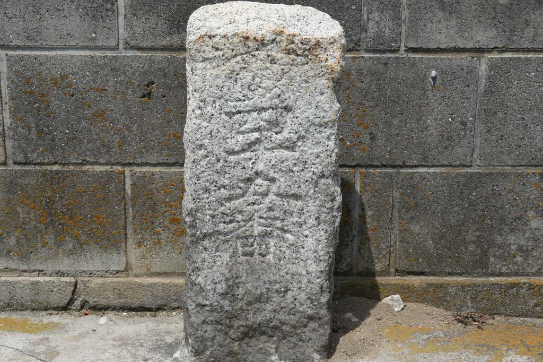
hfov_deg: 31.9
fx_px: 950
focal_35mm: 63
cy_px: 181
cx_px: 272
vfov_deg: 21.6
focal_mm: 42
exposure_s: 1/400
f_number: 7.1
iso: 100
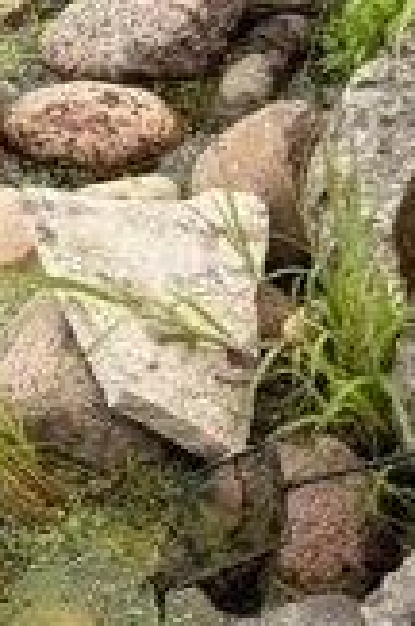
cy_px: 127
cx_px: 855
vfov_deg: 14.7
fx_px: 2414
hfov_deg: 9.2
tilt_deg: -29.5
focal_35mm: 139
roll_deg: -10.5
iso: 50
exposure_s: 1/363
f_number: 1.6
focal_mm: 5.96
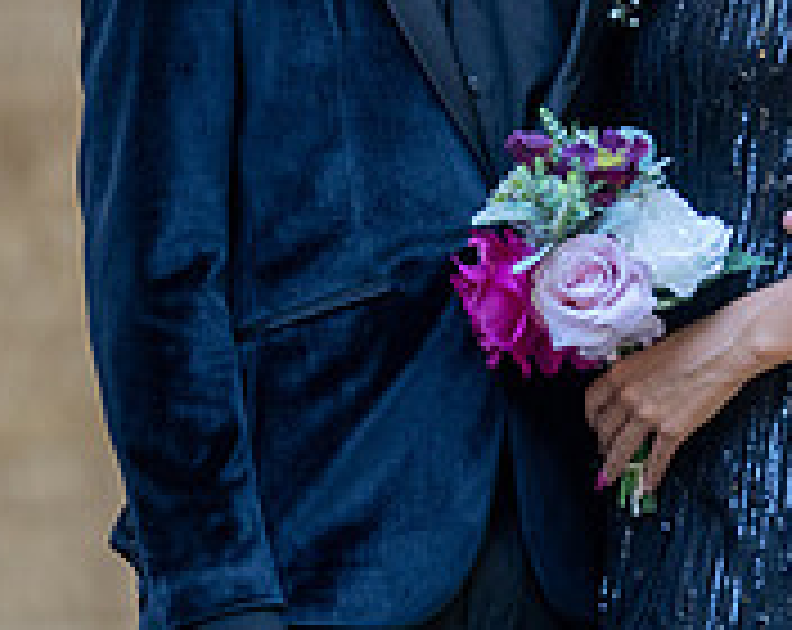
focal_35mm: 433
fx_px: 10127
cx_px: 552
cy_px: -42
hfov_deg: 4.5
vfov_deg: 3.6
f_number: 2.8
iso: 1000
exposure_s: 1/320
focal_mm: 117
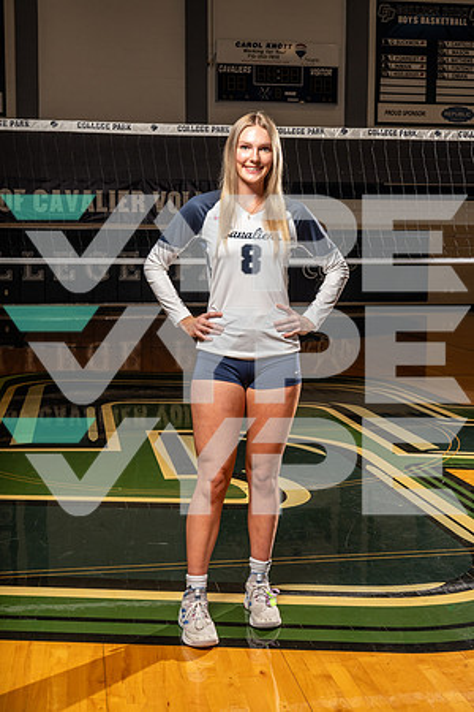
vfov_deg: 41.9
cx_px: 237
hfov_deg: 28.6
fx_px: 928
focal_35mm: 47
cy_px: 356
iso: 640
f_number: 11
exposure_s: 1/250
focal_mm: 47
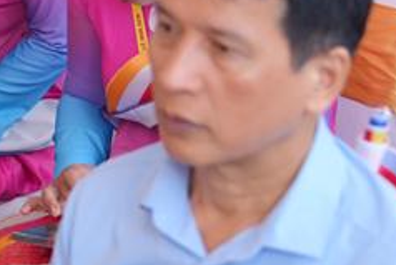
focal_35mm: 217
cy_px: -210
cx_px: -178
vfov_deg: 6.2
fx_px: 2388
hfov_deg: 9.3
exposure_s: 1/160
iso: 400
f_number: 2.8
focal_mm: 43
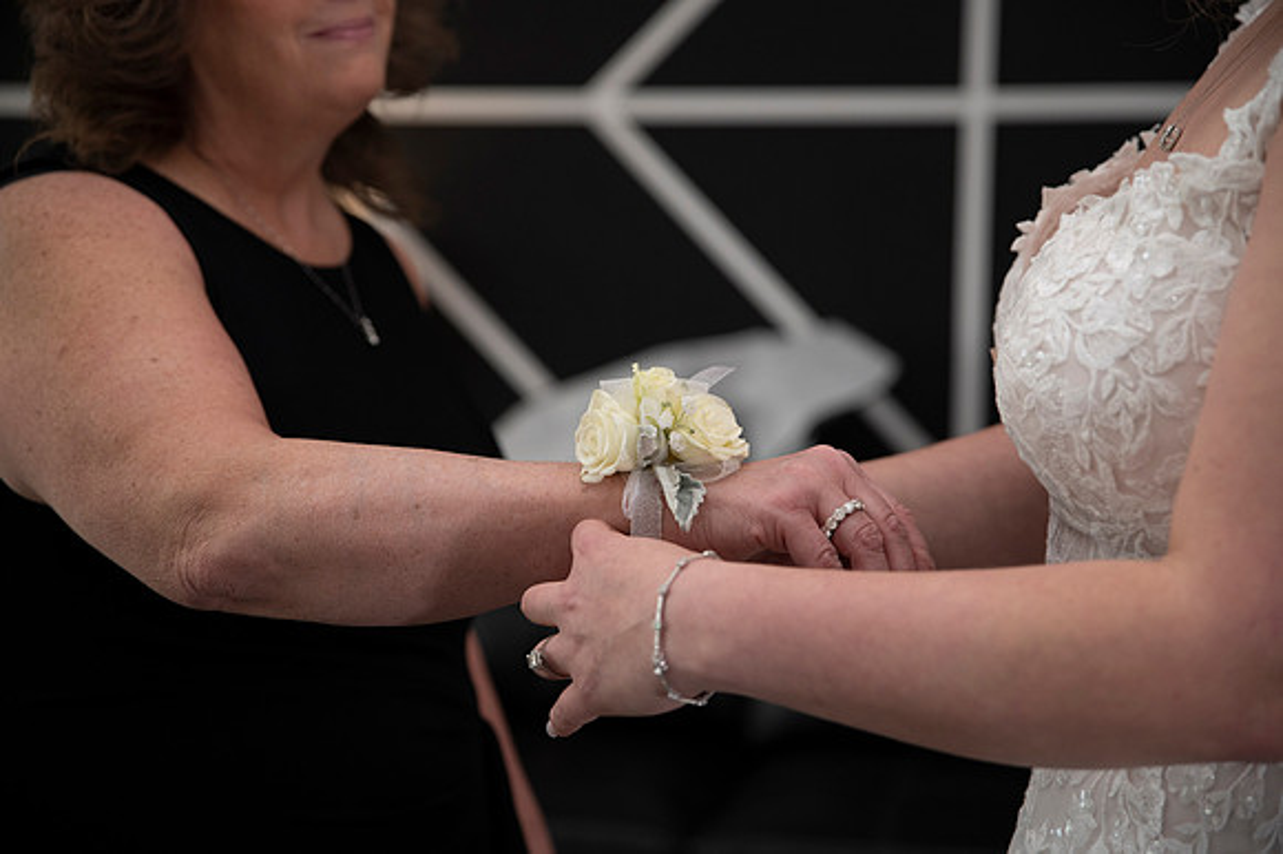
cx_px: 642
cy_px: 427
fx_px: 2493
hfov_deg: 28.9
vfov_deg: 19.4
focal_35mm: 70
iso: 1600
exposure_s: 1/1600
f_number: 2.8
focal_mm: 70
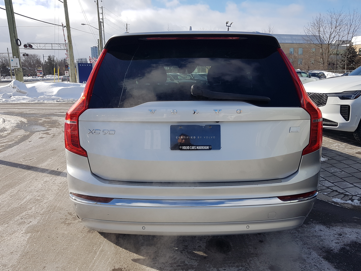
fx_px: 282
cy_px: 137
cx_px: 184
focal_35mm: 27
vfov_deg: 51.4
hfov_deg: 65.3
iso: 50
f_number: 1.7
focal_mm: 4.2
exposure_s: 1/2848
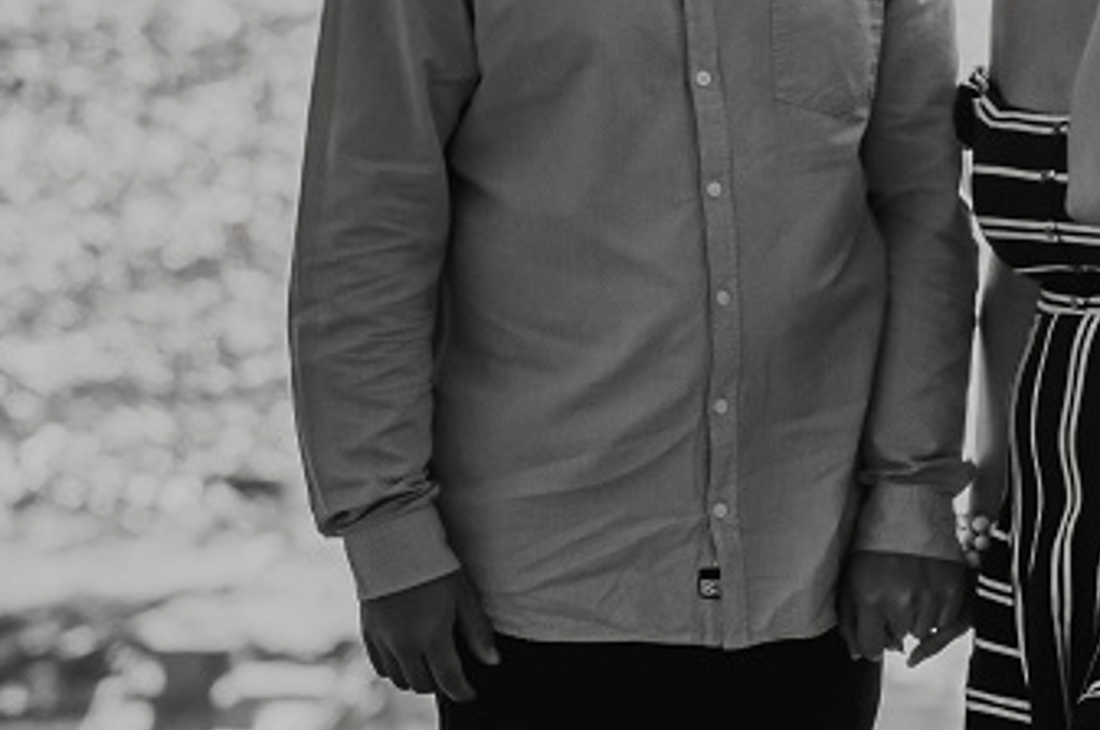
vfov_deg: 2.5
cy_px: 0
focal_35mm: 544
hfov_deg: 3.8
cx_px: 730
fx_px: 16609
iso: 160
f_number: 7.1
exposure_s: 1/2000
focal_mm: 135
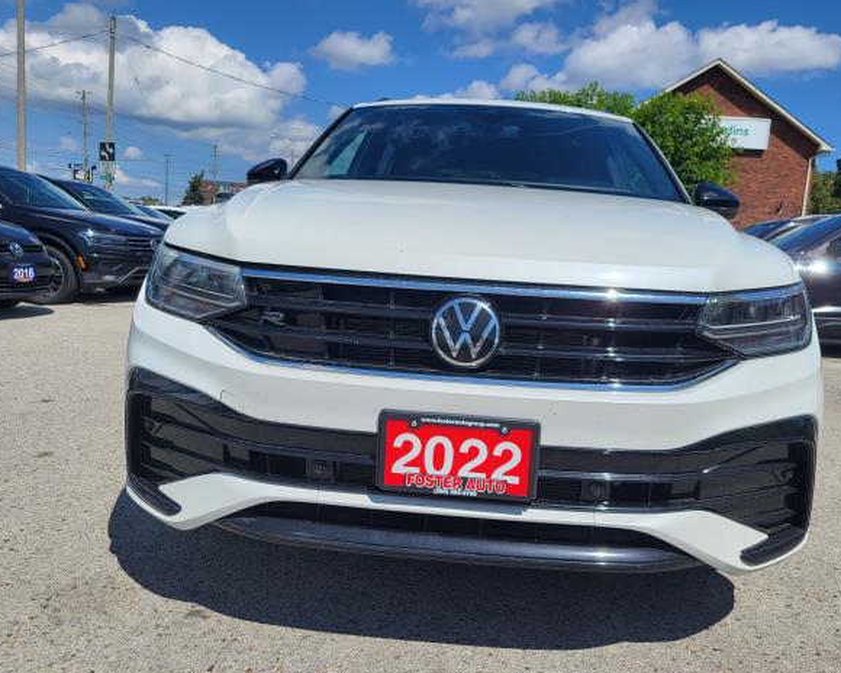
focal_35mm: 28
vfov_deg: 51.5
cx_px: 454
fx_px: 697
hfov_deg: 62.1
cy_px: 334
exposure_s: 1/4654
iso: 40
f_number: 1.8
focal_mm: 5.4
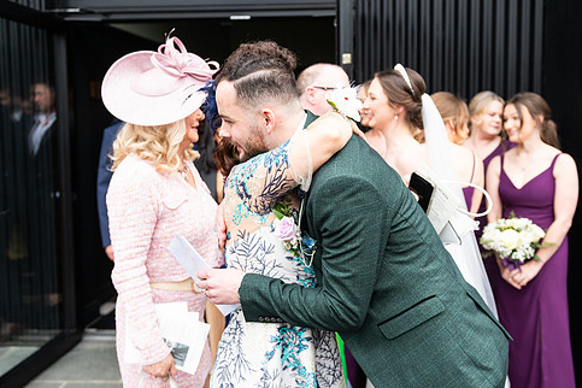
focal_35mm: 42
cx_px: 317
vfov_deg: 31.9
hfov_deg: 46.3
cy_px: 178
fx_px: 679
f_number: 3.5
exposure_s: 1/200
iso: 125
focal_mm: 35
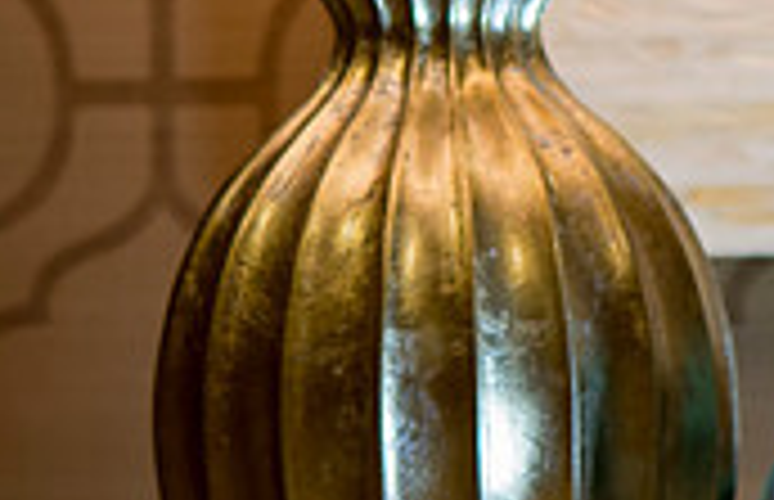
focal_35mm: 397
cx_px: 406
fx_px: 8452
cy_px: 553
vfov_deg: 3.4
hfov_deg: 5.2
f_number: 2.8
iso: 500
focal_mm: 105
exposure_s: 1/100
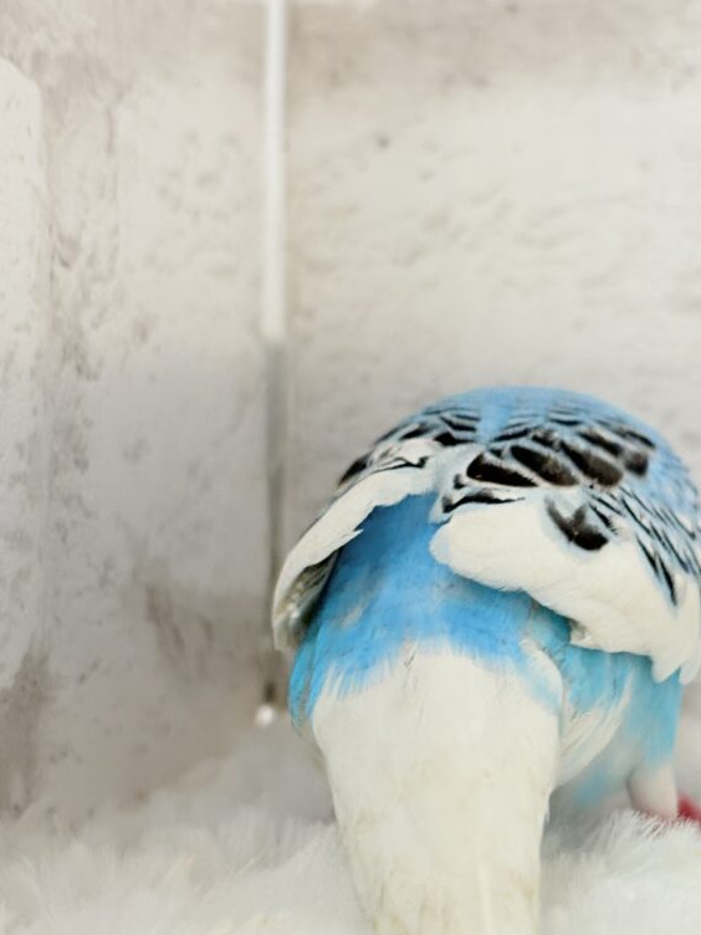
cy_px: 531
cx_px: 643
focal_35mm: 83
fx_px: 2241
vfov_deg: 23.5
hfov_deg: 17.5
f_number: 1.6
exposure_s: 1/100
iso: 100
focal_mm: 5.96
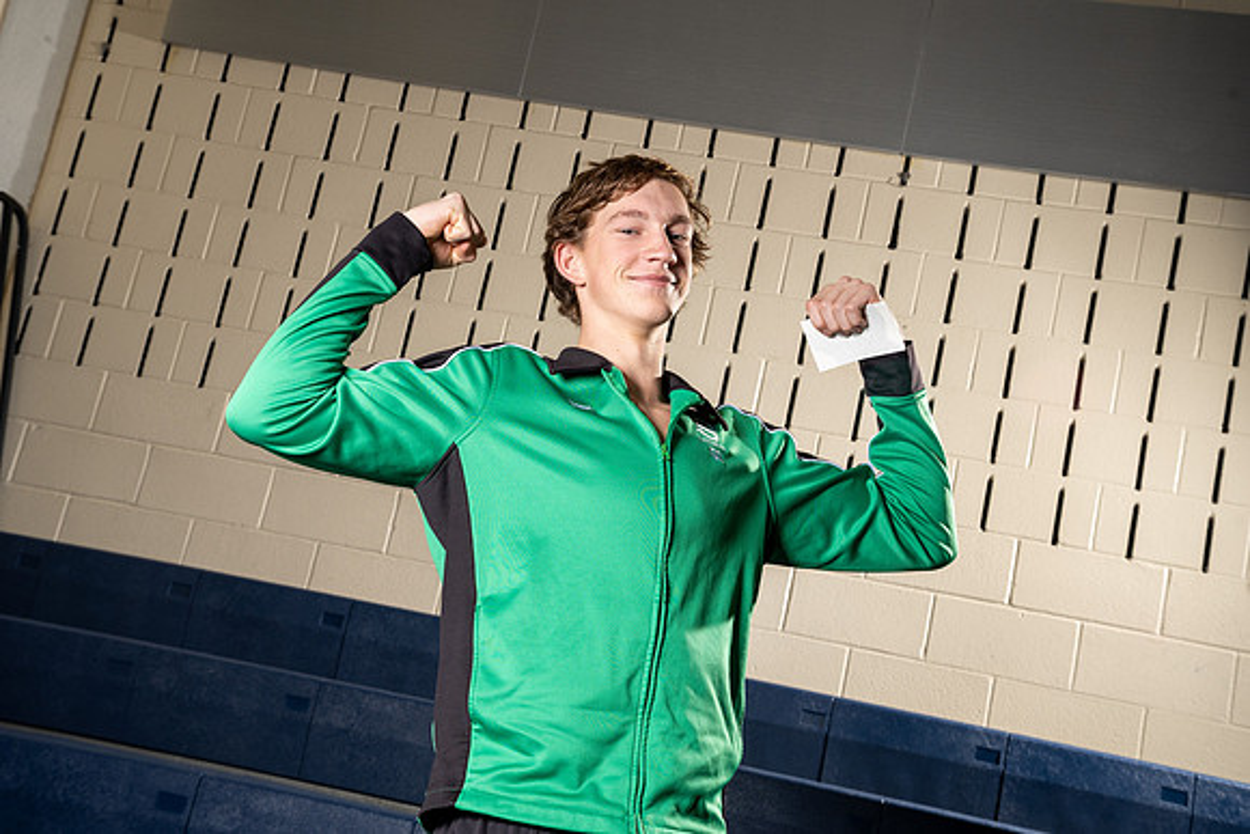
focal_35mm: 50
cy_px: 417
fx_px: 1736
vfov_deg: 27.0
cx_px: 625
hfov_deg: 39.6
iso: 800
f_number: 8
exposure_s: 1/250
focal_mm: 50
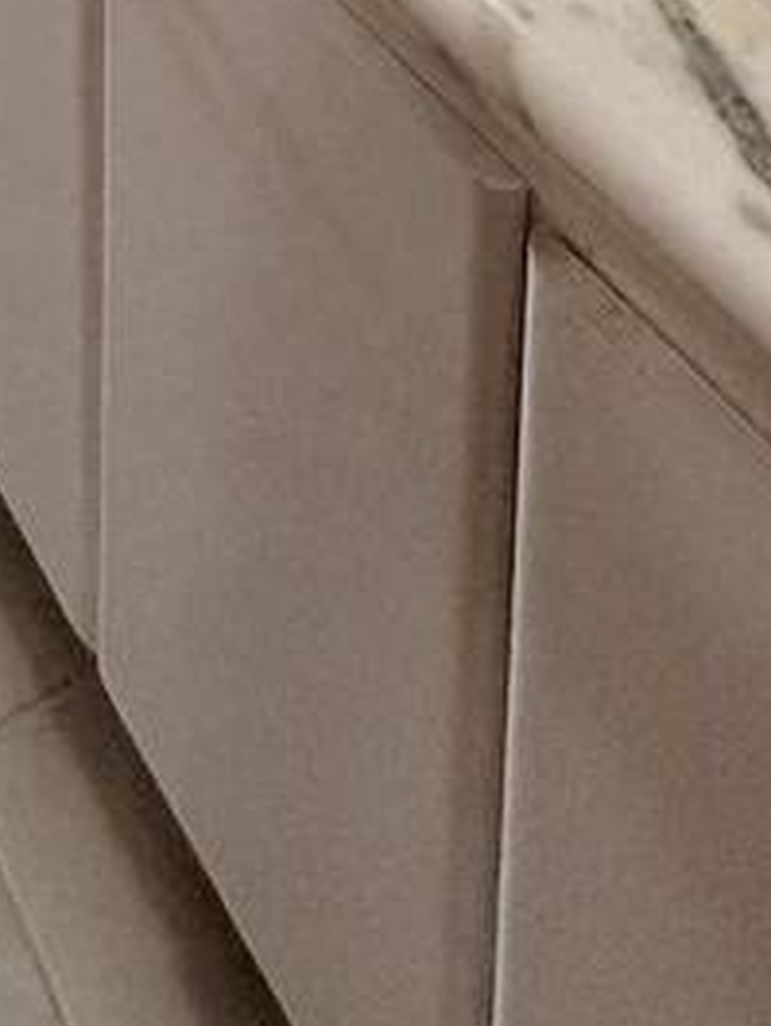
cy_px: -1034
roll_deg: +0.0
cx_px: -128
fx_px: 1691
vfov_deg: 19.2
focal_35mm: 57
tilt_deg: -8.0
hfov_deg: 23.7
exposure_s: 1/60
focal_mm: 2.22
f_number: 2.2
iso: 250
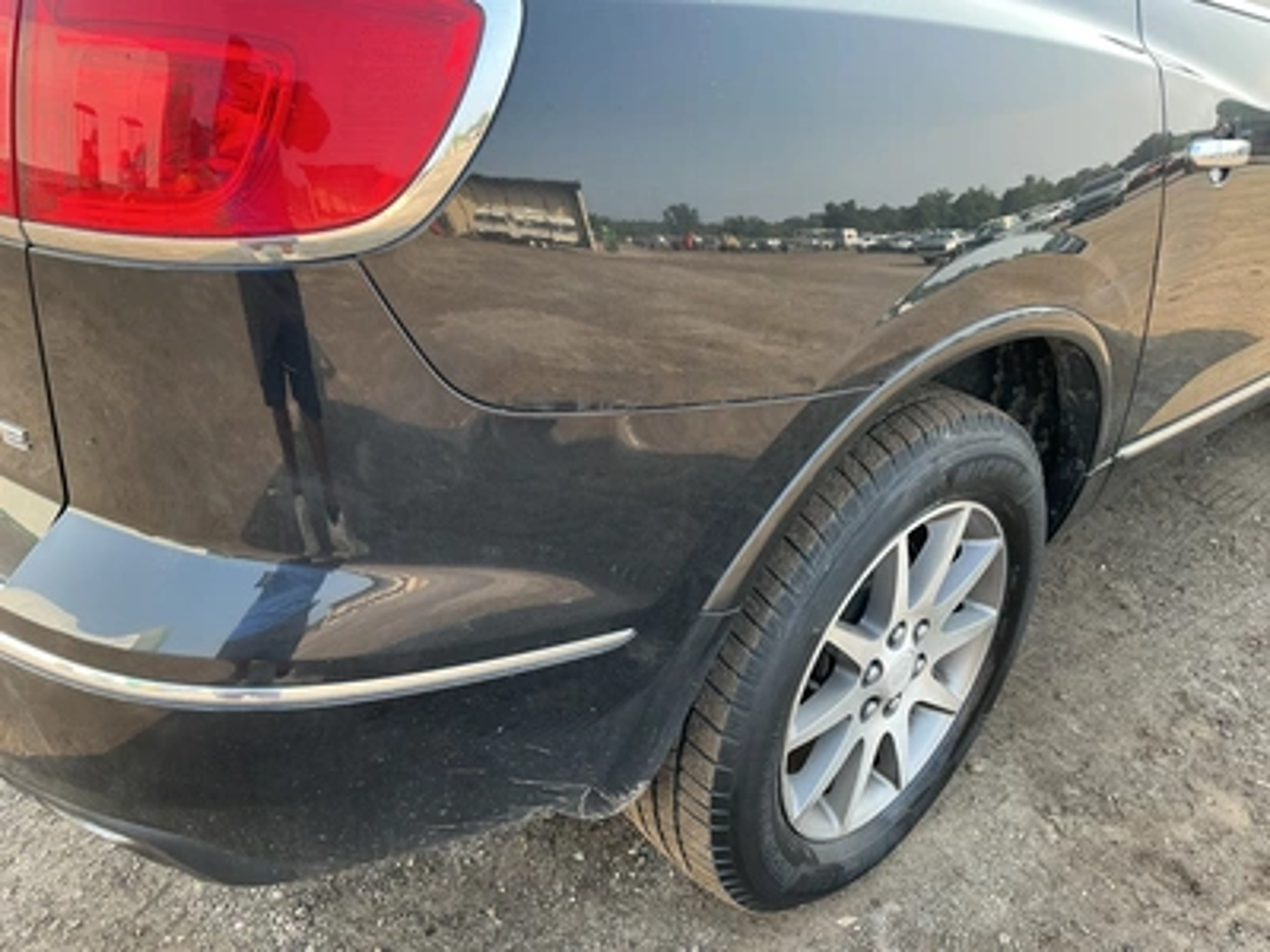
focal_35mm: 28
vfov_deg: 49.7
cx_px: 635
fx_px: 1027
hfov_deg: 63.4
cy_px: 476
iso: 25
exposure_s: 1/122
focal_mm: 3
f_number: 1.8
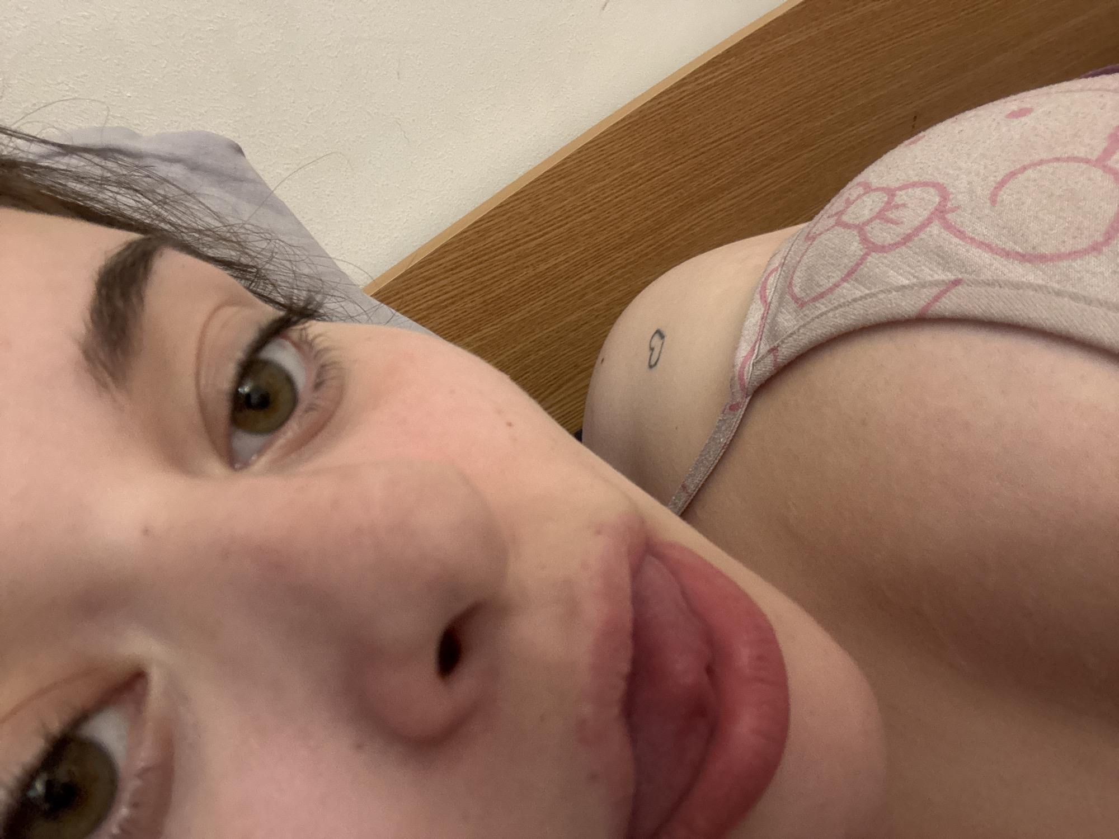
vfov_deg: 58.9
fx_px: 744
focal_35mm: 23
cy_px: 420
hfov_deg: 73.9
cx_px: 560
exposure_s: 1/33
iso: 320
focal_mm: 2.69
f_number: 1.9
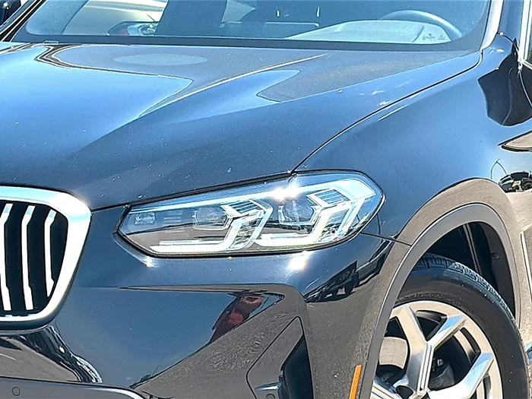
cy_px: 200
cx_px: 266
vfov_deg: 14.8
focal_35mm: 100
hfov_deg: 19.6
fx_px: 1537
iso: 100
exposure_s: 1/2985
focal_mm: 6.86
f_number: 1.78
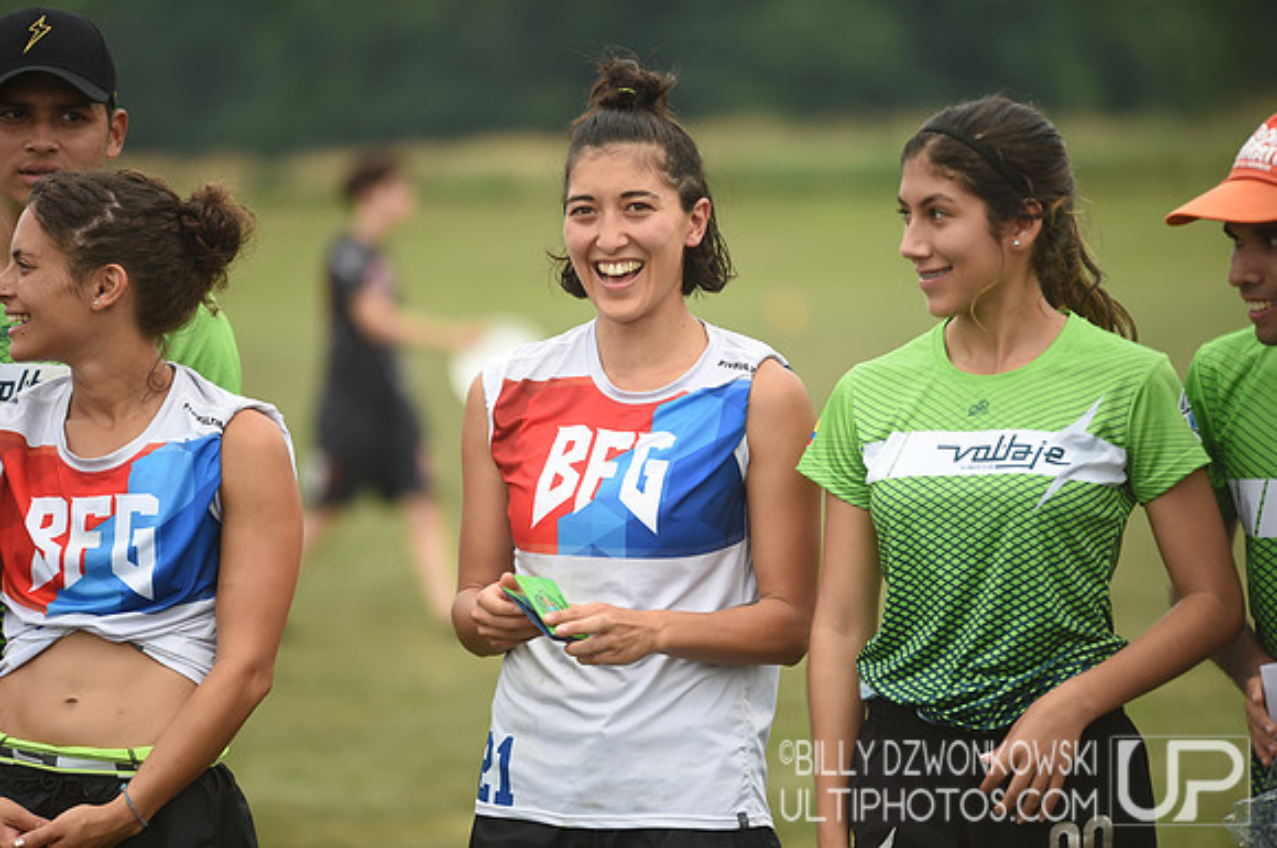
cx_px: 638
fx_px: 7084
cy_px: 424
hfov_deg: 10.3
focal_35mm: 200
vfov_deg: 6.8
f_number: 2.8
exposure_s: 1/1600
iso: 320
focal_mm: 200
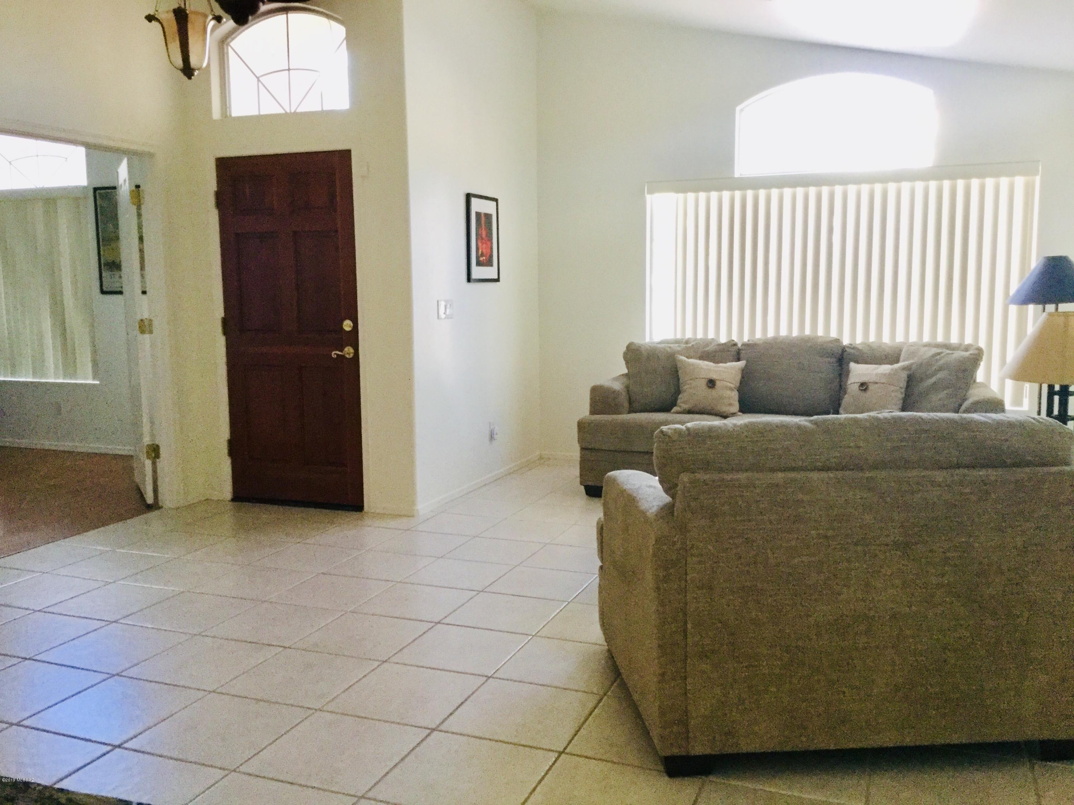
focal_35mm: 31
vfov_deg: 45.4
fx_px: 962
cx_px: 537
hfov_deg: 58.4
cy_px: 402
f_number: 2.4
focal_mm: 3.3
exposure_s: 1/24
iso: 200
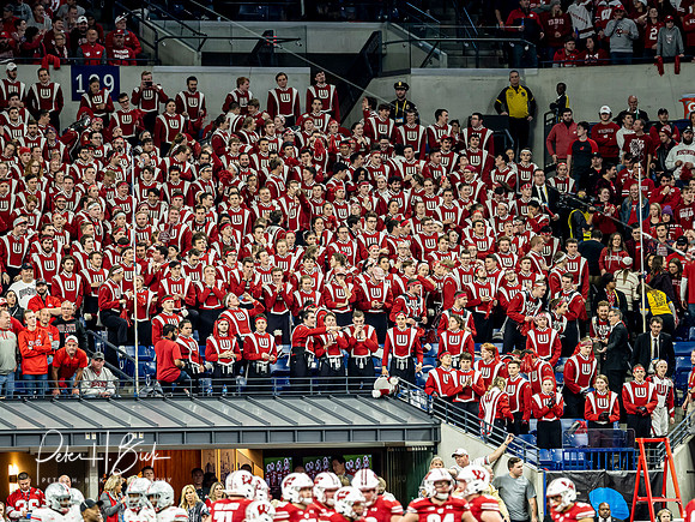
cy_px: 261
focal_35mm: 401
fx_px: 8051
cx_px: 348
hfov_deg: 4.9
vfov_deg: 3.7
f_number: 2.8
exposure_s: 1/320
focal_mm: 200
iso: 1250
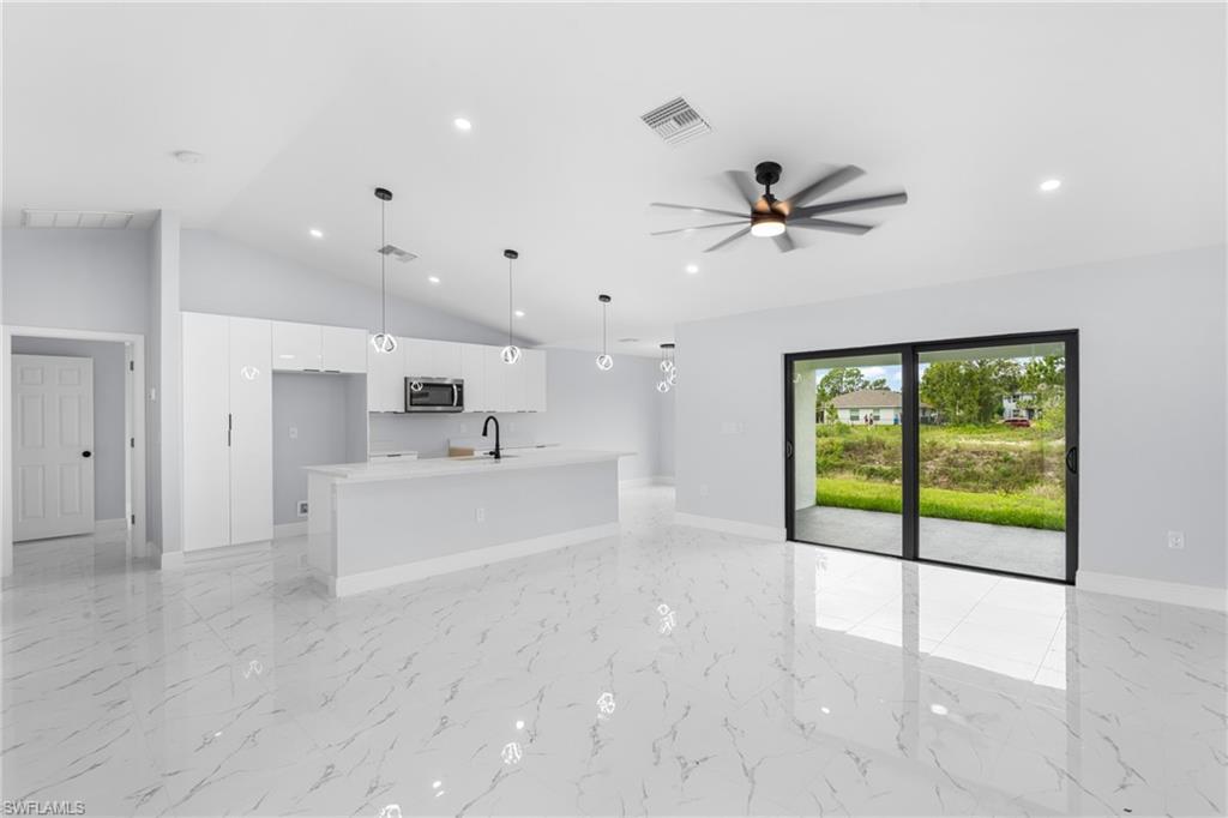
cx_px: 614
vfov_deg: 70.4
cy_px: 409
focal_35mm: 17
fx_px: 580
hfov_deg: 93.3
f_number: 9
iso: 1000
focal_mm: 17
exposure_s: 1/20
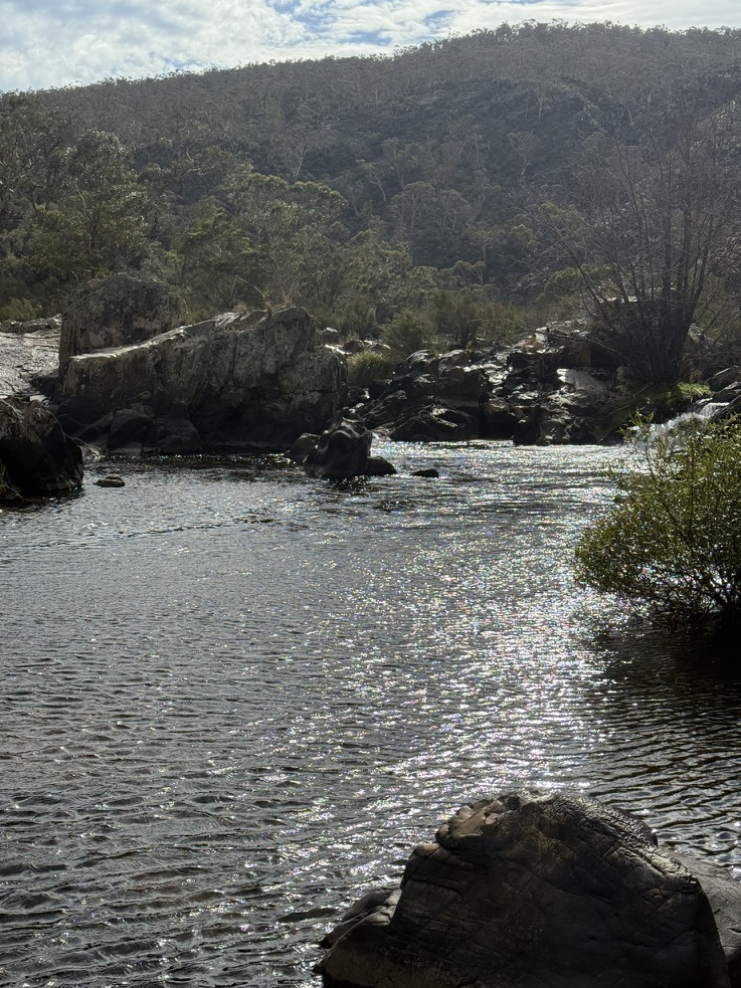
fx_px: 1427
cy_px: 484
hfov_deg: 29.1
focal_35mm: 50
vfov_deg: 38.2
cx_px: 385
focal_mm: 6.76
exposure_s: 1/11364
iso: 100
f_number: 1.78
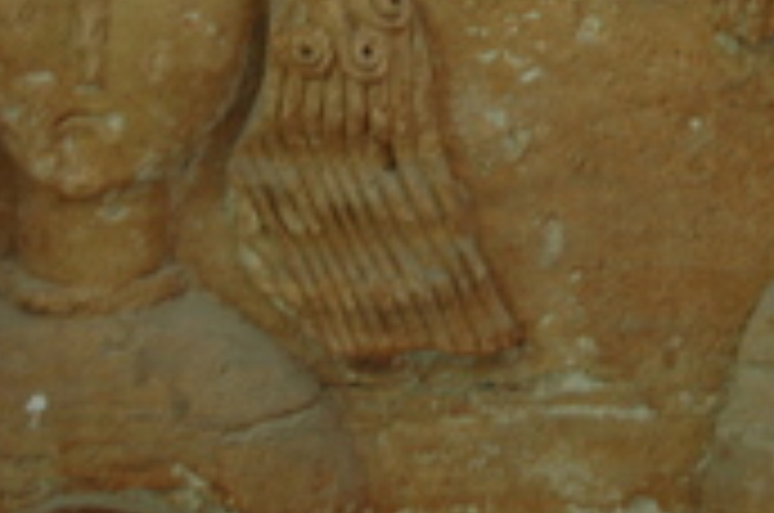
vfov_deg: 11.1
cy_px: 94
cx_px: 513
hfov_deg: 16.6
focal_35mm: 123
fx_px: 2640
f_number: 4.2
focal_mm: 32
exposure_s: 1/8
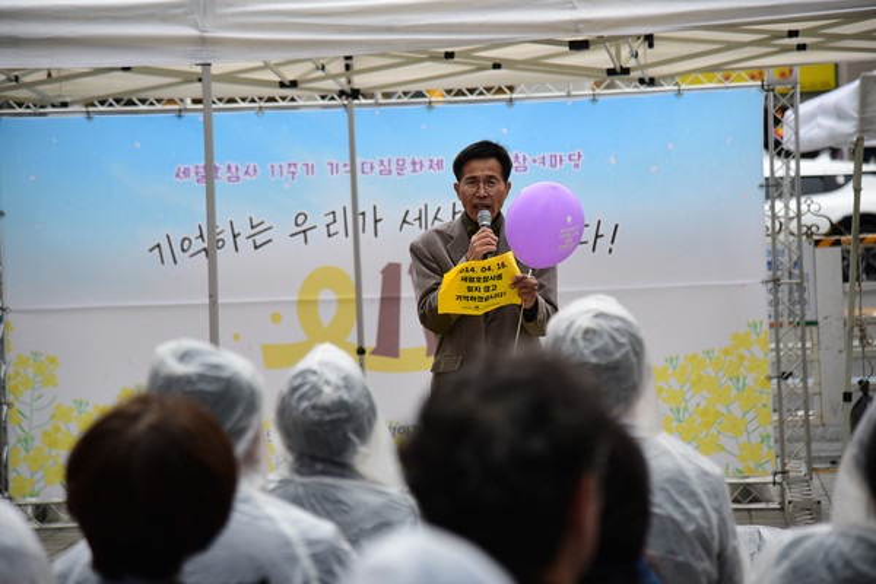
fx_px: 2920
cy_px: 292
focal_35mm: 120
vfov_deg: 11.4
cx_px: 438
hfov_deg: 17.1
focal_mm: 120
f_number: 4
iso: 400
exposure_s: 1/200
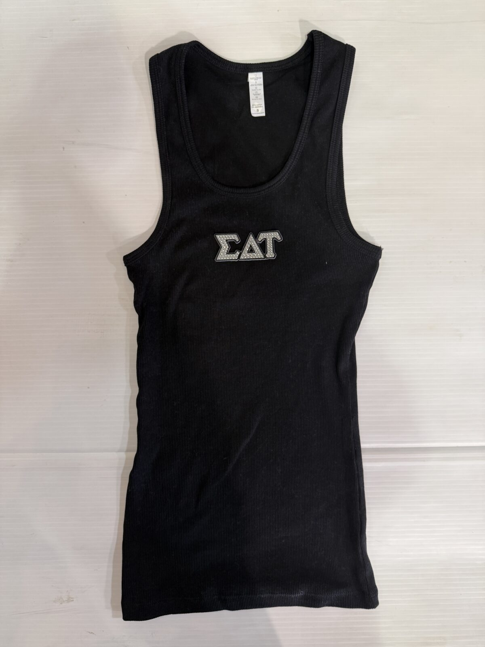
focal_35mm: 24
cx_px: 242
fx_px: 448
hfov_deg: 56.8
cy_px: 324
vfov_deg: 71.6
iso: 160
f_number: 1.78
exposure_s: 1/60
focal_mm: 6.76
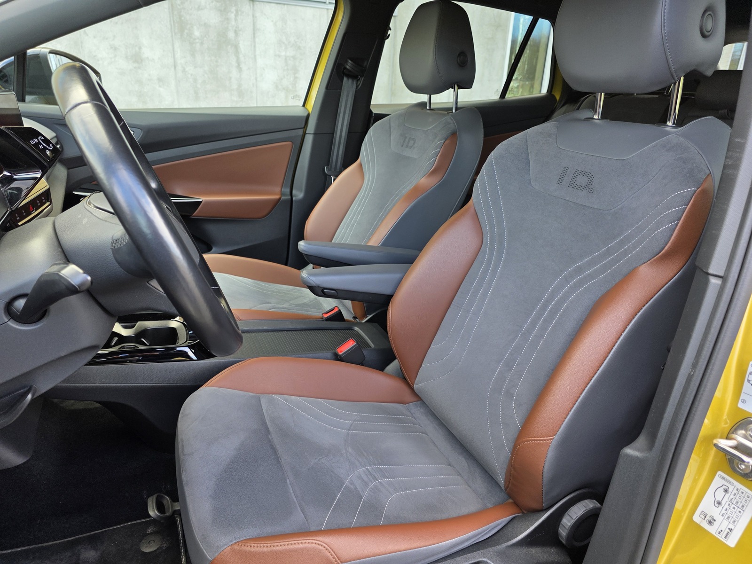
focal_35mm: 23
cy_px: 282
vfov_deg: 58.9
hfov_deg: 73.9
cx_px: 376
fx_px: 500
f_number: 1.7
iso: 80
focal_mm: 6.3
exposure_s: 1/180
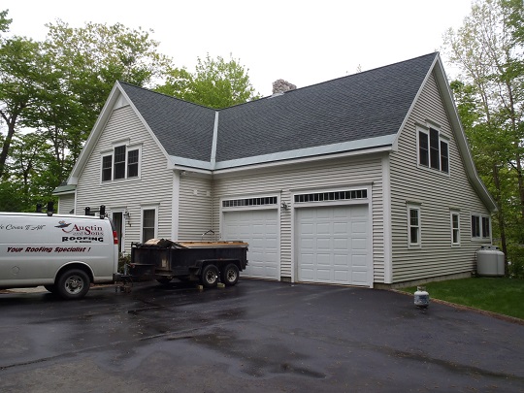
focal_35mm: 30
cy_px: 196
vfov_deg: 46.8
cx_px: 262
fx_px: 454
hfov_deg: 60.0
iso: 80
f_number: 4.1
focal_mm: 5.4
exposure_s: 1/60
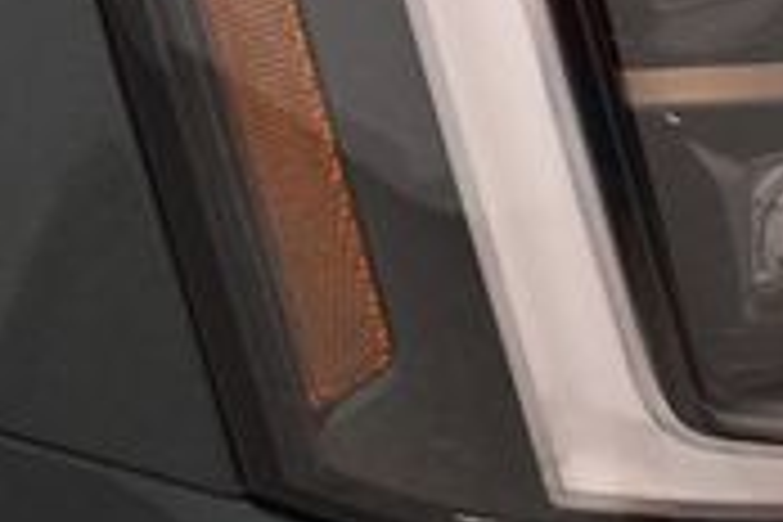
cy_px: -297
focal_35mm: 147
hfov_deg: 13.8
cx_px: 788
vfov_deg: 9.1
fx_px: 3197
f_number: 4
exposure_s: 1/125
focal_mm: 27
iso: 3200
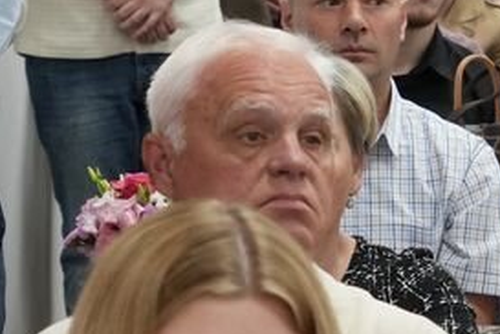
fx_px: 3652
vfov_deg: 5.2
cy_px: 91
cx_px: 817
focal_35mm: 263
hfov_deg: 7.6
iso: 3200
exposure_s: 1/80
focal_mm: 70
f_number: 8
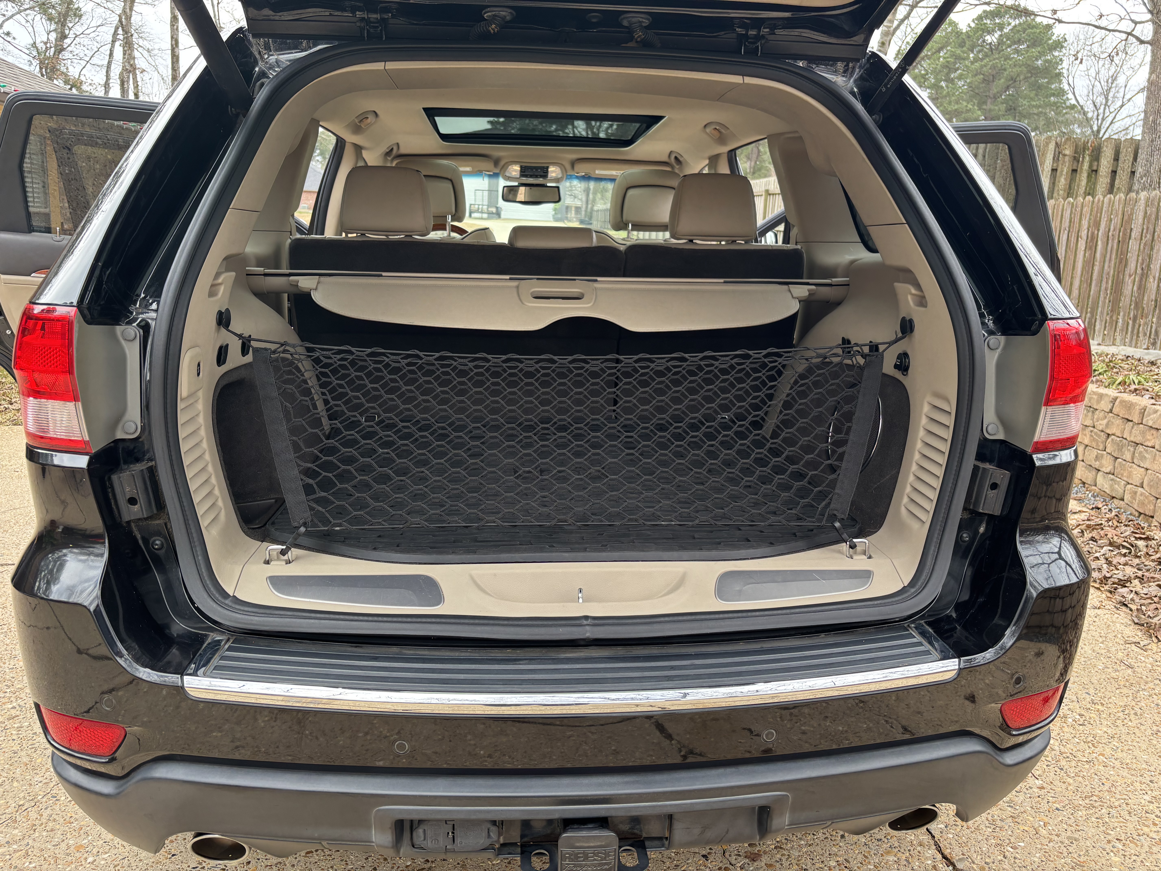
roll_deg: -3.0
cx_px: 580
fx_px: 872
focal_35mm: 26
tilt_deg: -10.7
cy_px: 436
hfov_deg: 67.3
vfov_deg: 53.1
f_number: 1.6
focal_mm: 5.96
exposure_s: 1/140
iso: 40
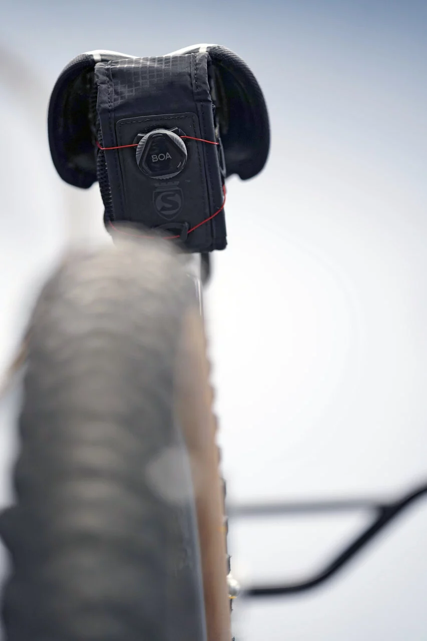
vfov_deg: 17.5
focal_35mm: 117
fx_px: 2082
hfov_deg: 11.7
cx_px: 214
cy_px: 320
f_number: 2.8
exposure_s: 1/125
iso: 1250
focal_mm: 117
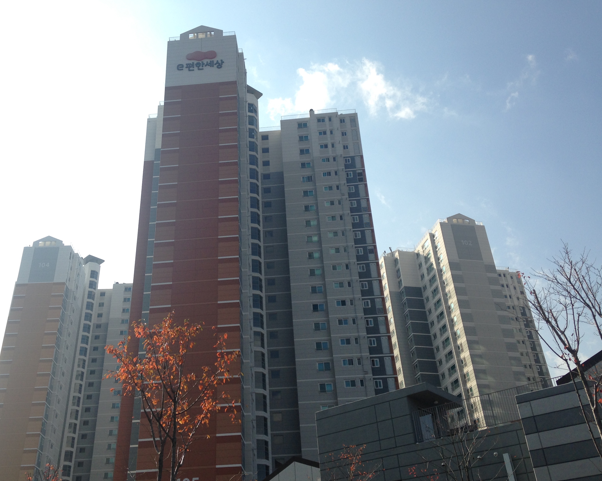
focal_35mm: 37
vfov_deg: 40.1
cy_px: 244
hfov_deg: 48.9
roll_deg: +3.2
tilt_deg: +31.3
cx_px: 259
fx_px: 659
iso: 50
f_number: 2.4
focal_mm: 4.12
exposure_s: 1/1506
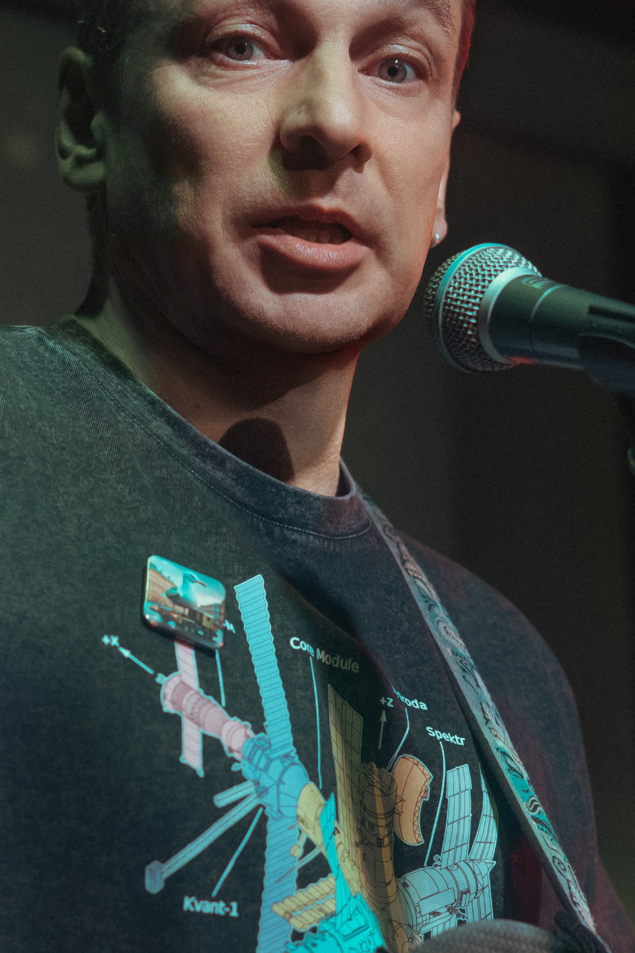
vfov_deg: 18.6
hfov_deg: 12.5
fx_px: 2884
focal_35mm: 109
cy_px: 704
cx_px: 134
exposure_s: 1/200
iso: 800
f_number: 2.8
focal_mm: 50
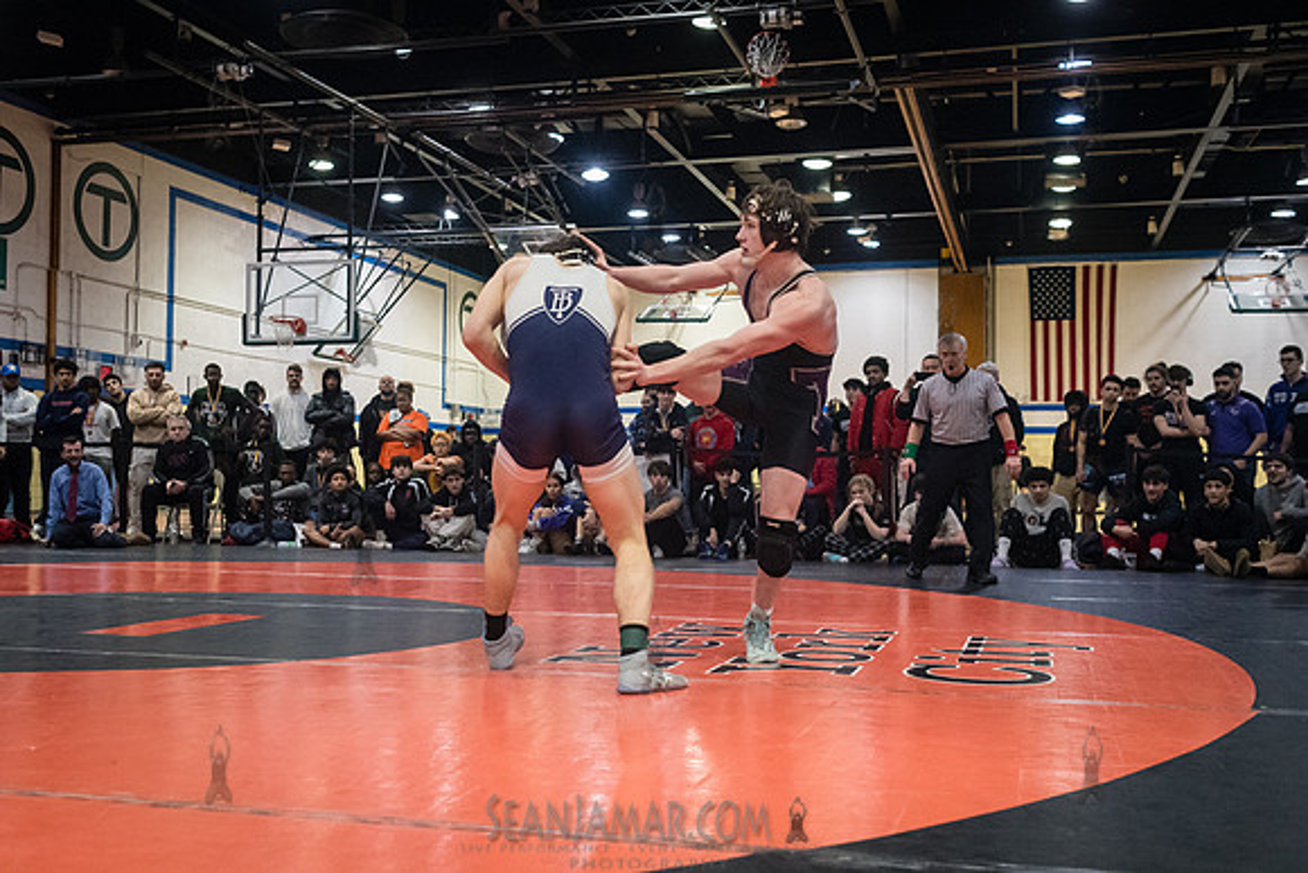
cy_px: 436
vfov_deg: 36.0
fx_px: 1342
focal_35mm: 37
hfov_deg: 52.0
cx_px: 634
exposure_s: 1/400
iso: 8000
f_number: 4
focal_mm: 35
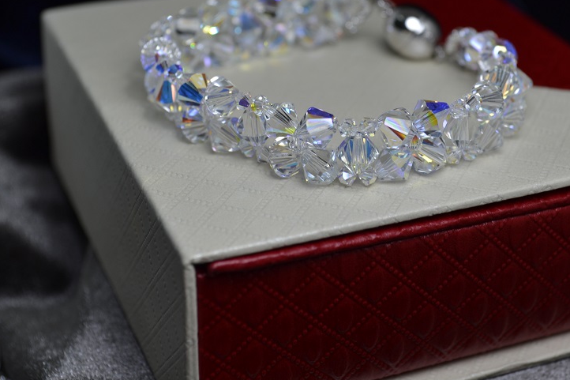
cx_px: 341
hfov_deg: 25.6
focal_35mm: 79
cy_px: 144
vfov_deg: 17.2
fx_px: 1250
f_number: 5.6
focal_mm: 38
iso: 100
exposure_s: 1/60
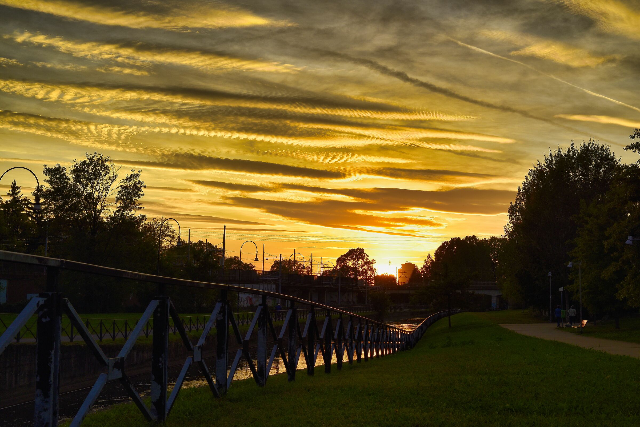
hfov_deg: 39.6
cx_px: 320
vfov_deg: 27.0
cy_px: 214
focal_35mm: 50
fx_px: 889
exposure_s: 1/160
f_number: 14
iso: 200
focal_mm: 50
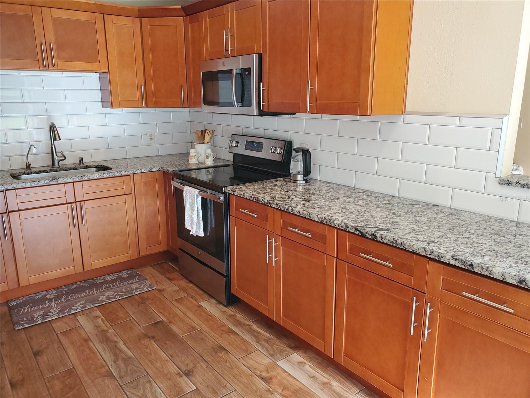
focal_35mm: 26
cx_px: 265
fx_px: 398
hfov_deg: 67.3
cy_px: 199
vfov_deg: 53.1
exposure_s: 1/60
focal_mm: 4.3
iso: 160
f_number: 2.4
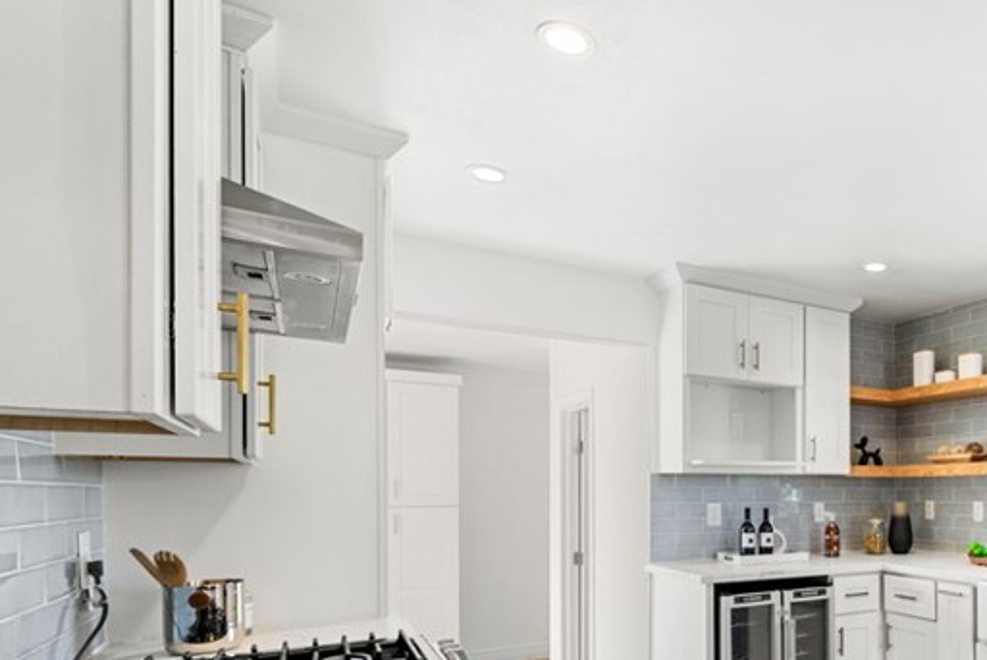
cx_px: 840
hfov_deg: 61.3
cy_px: 483
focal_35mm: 26
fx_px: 713
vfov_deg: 48.0
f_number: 5.6
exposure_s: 1/4
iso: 100
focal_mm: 13
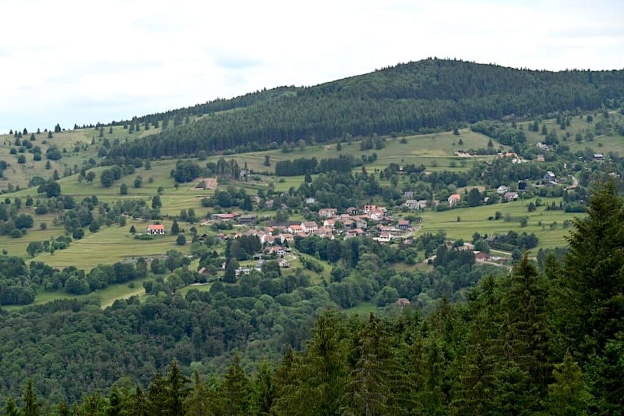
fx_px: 1213
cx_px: 312
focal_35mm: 70
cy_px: 208
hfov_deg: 28.9
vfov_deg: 19.4
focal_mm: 70
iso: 100
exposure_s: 1/250
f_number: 6.3
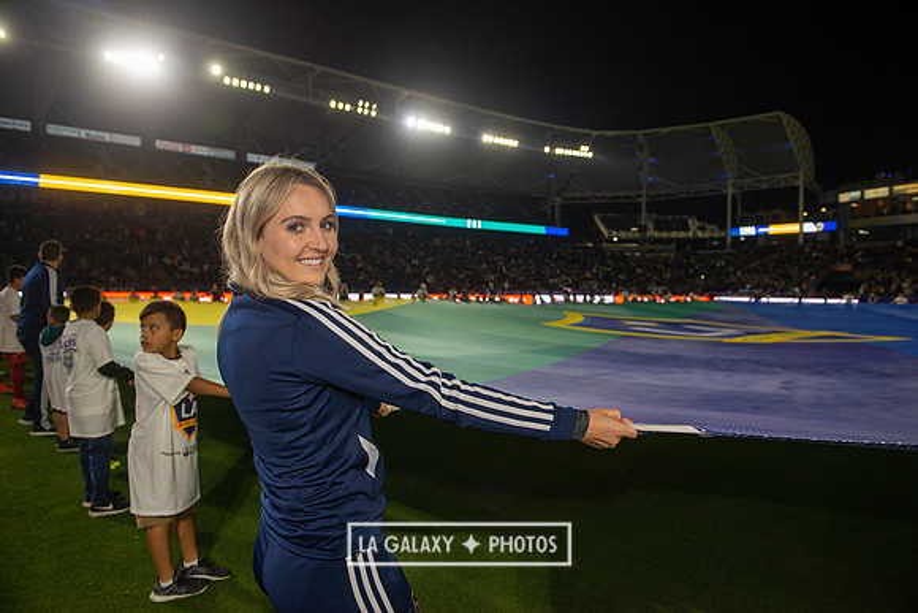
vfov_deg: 53.2
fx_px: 612
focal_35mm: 24
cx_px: 459
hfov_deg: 73.7
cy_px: 306
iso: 800
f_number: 4
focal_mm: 24
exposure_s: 1/500
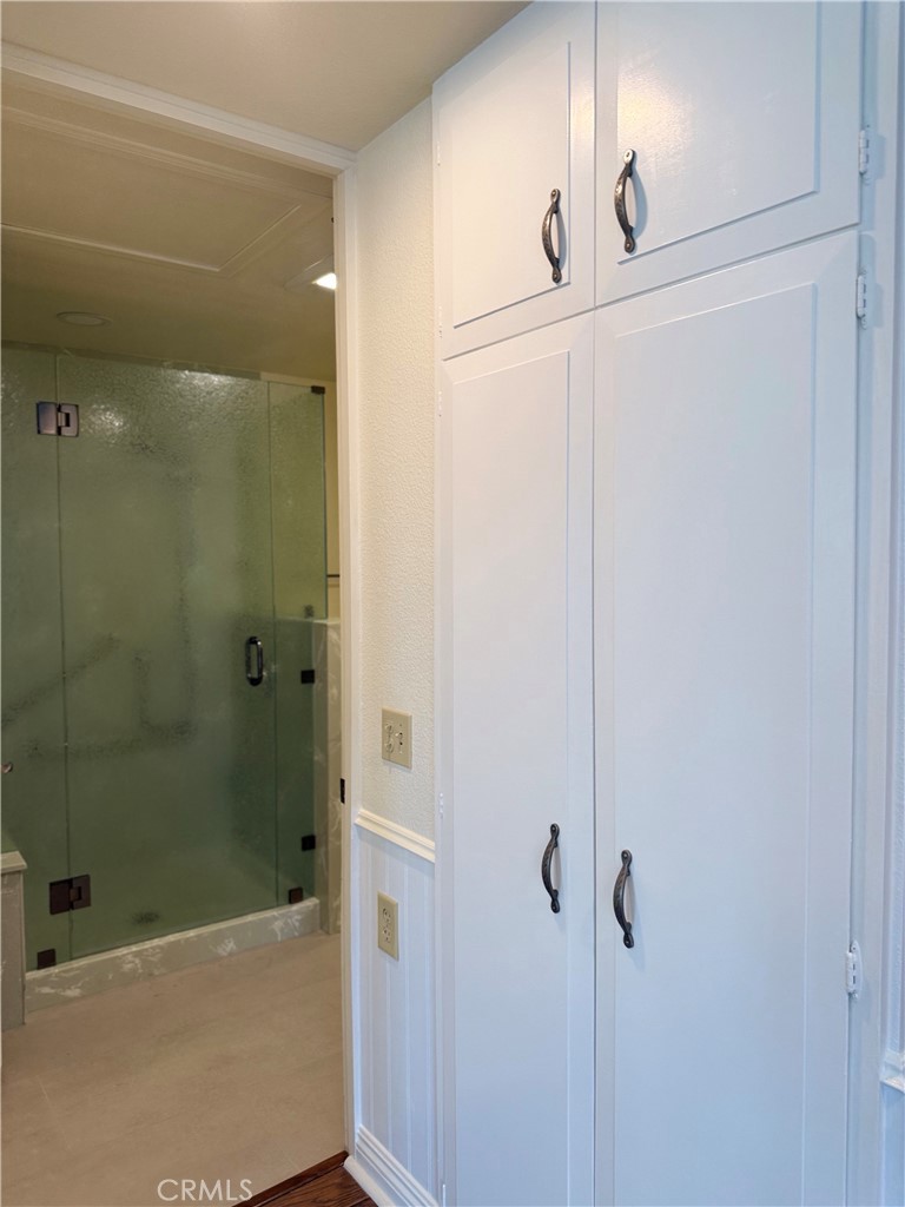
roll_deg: -0.1
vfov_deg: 71.6
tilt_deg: -2.6
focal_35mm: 24
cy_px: 604
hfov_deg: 56.8
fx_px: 837
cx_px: 452
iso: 100
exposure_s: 1/120
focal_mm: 6.76
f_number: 1.78
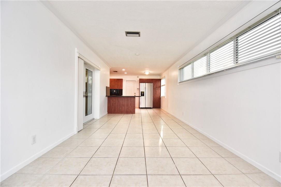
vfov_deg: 77.3
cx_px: 140
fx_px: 117
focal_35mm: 15
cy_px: 94
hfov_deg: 100.4
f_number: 5.6
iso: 400
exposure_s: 1/100
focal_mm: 10
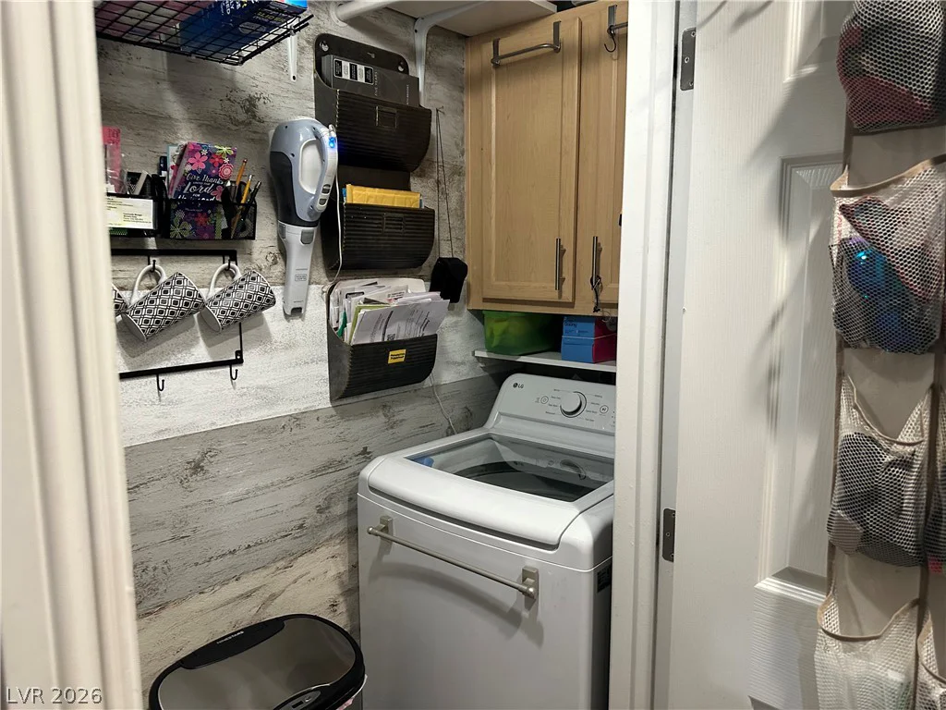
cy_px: 355
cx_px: 473
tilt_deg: -6.3
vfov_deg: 56.8
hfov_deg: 71.6
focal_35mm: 24
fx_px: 656
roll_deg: +0.2
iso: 250
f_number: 1.78
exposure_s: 1/60
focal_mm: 6.86
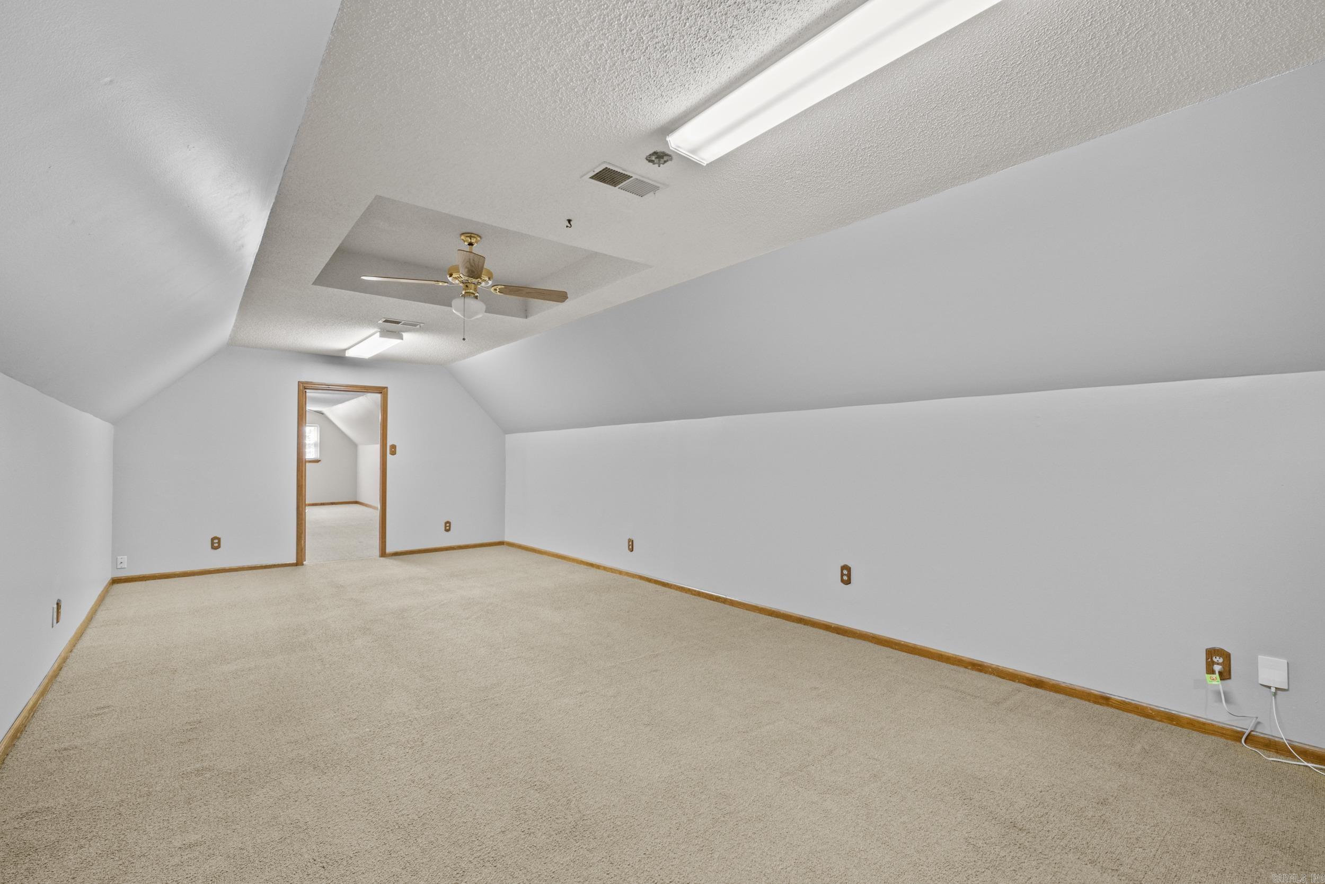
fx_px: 552
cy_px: 442
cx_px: 662
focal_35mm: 15
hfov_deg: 100.4
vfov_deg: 77.3
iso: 400
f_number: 7.1
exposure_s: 1.3
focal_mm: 10
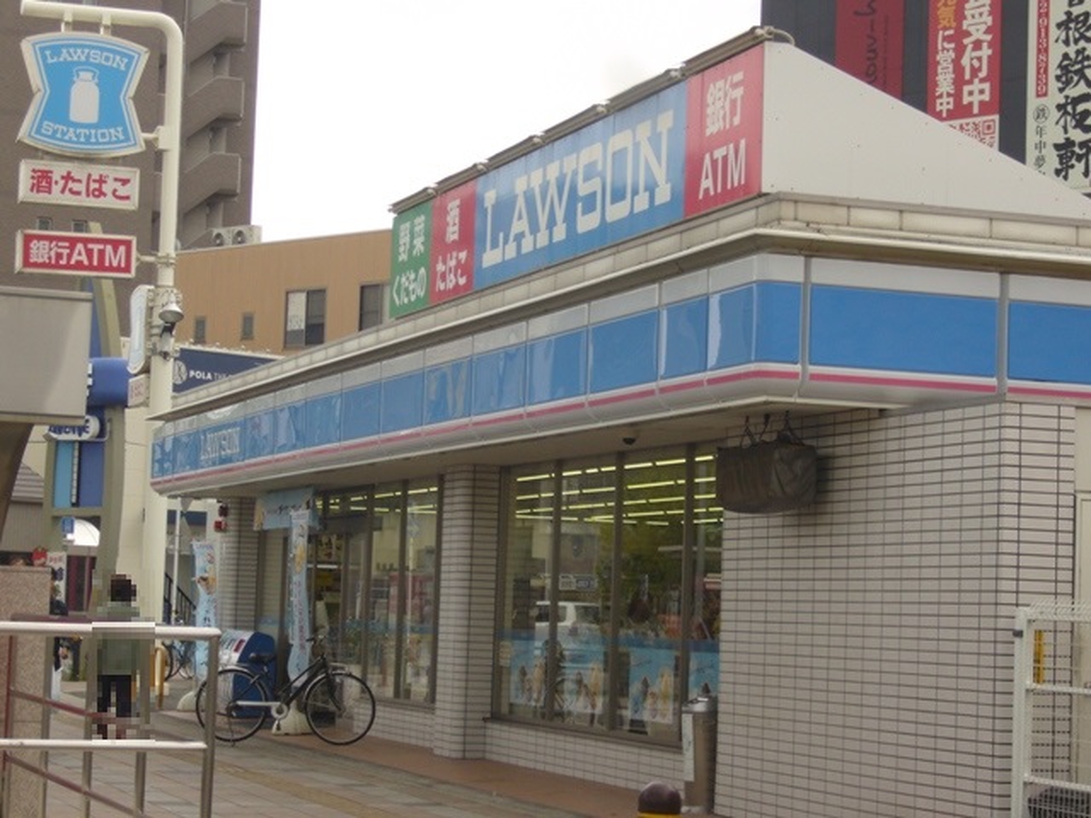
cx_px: 546
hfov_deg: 22.8
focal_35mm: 86
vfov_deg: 17.2
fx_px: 2710
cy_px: 409
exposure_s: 1/200
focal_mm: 14.3
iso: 80
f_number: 4.5
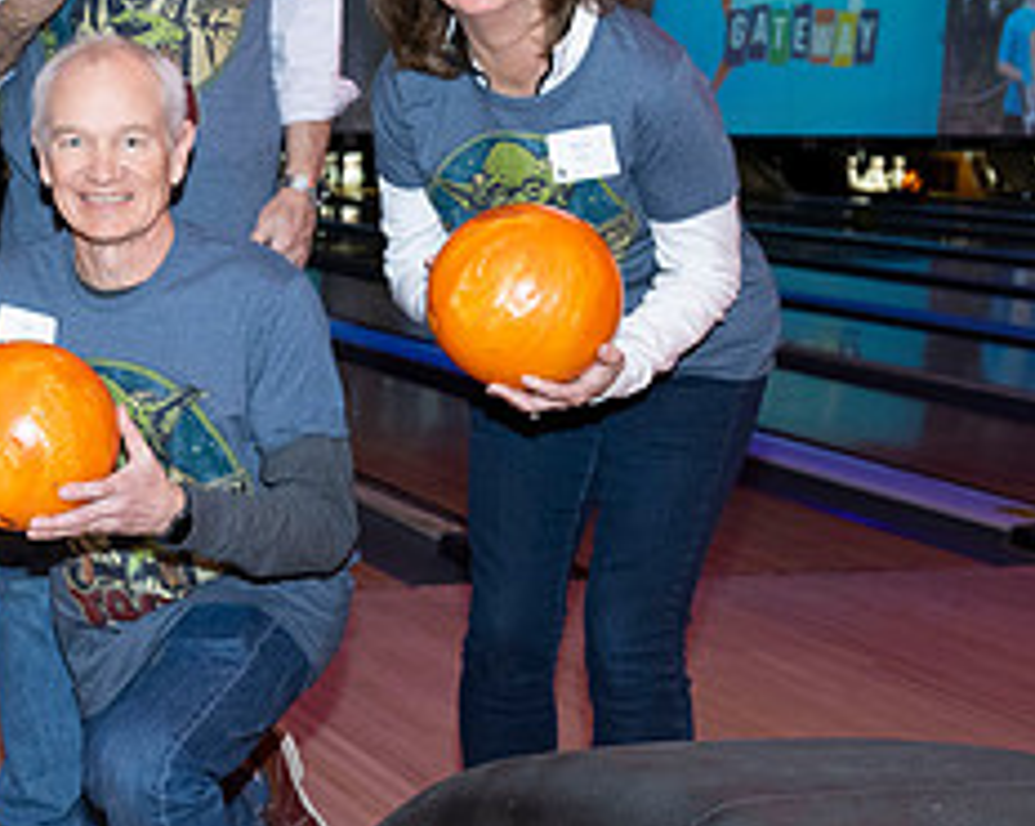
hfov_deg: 23.6
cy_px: 301
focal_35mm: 74
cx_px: -196
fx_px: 2264
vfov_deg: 20.6
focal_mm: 31.5
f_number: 5.6
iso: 1600
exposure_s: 1/60
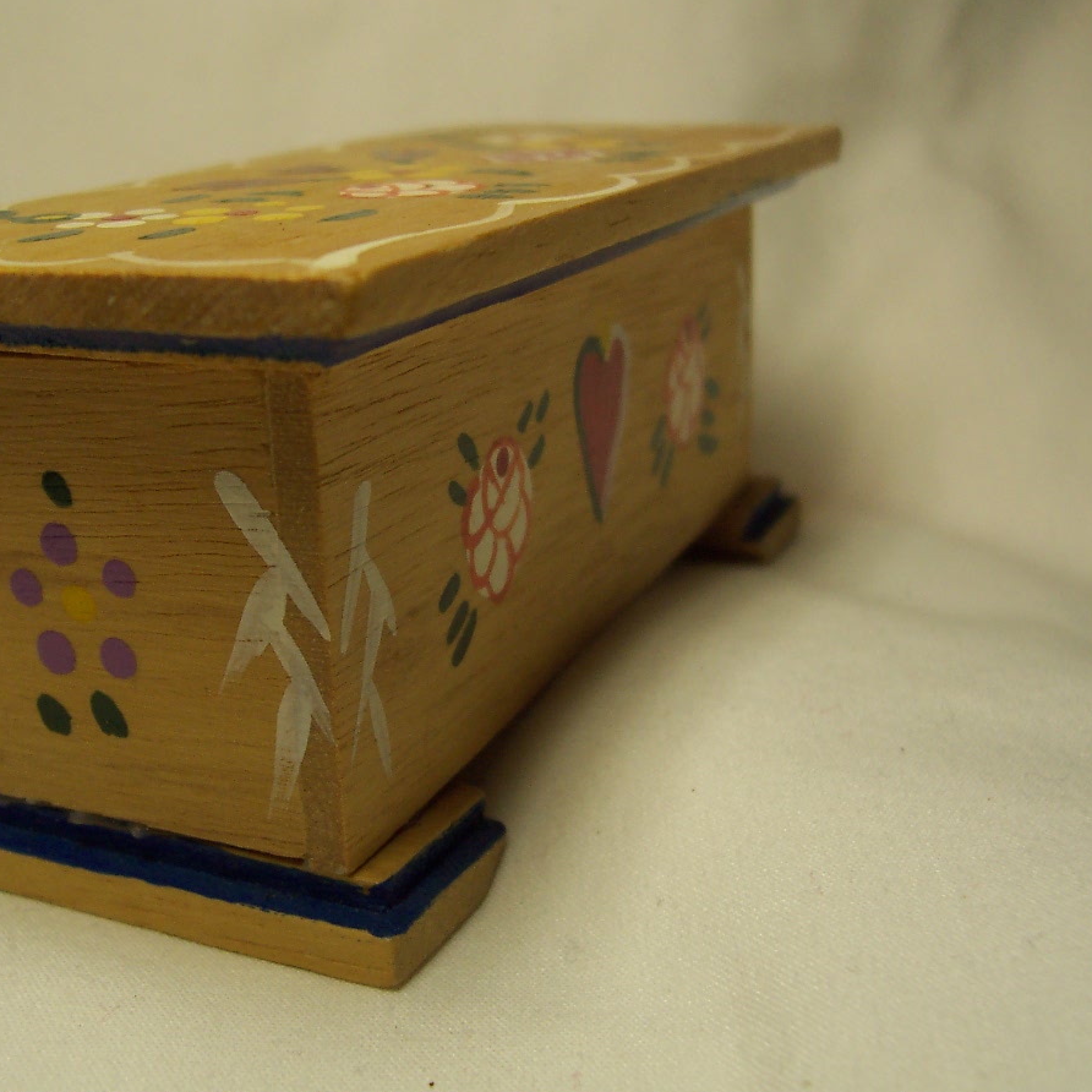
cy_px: 545
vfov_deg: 38.3
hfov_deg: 38.2
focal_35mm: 44
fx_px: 1570
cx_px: 448
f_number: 2.8
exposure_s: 1/125
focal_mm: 5.6
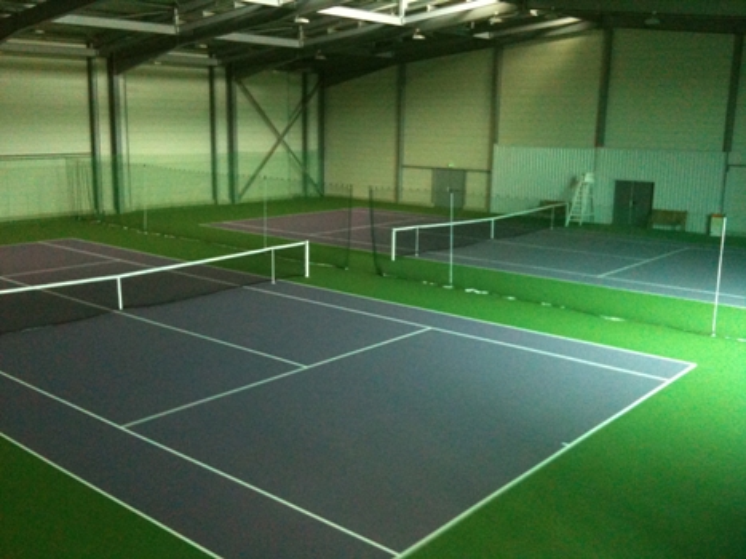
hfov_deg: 52.6
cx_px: 373
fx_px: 754
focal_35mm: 35
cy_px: 280
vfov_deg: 40.7
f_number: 2.8
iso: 400
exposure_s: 1/17
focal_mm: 3.85
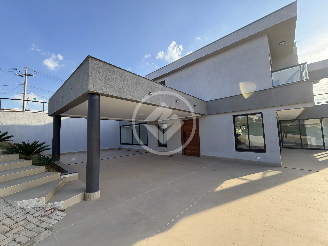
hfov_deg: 102.1
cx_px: 164
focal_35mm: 14
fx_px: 133
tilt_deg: +7.4
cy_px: 123
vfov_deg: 85.7
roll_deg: +3.4
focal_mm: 2.22
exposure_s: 1/502
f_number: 2.2
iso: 50
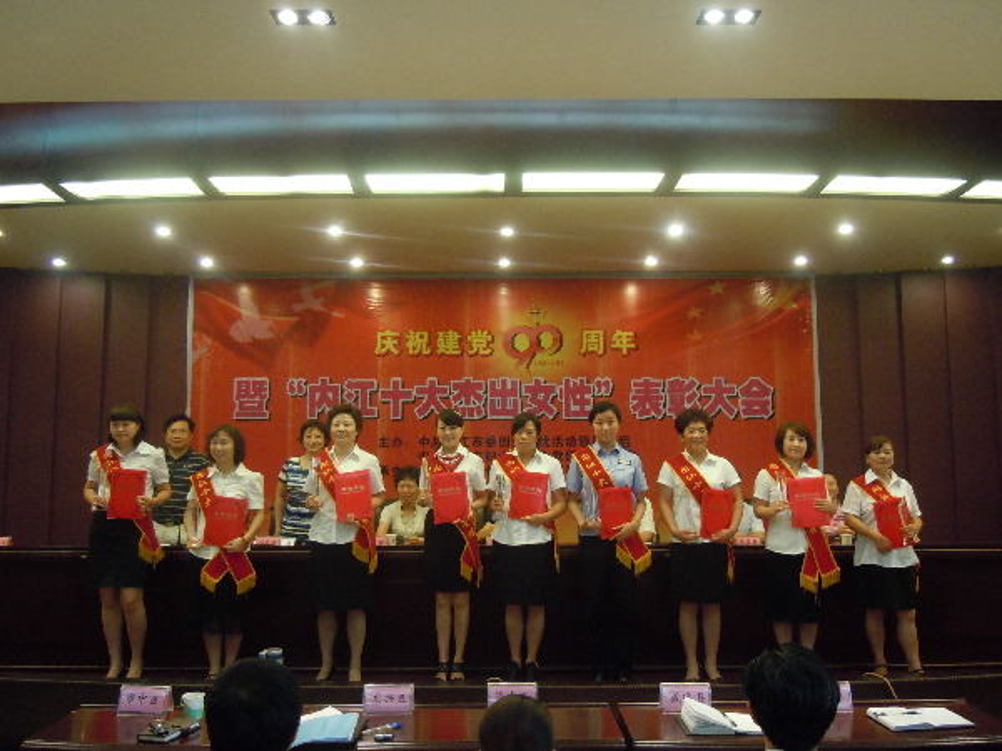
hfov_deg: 60.0
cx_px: 501
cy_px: 376
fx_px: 868
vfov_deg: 46.8
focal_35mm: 30
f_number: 3.5
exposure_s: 1/25
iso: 400
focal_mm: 5.4
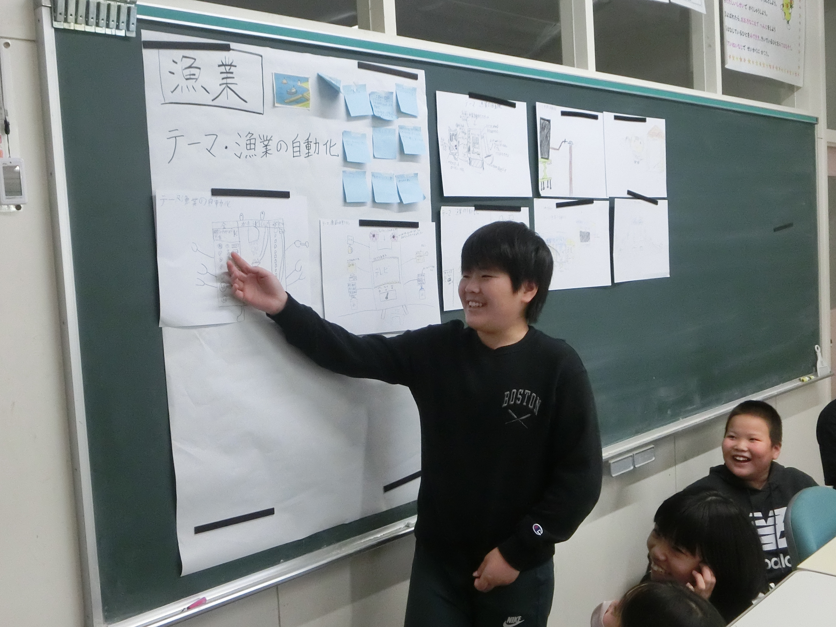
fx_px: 918
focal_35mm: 38
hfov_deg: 49.0
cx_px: 418
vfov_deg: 37.7
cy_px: 314
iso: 1000
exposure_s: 1/250
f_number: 3.9
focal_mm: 6.67
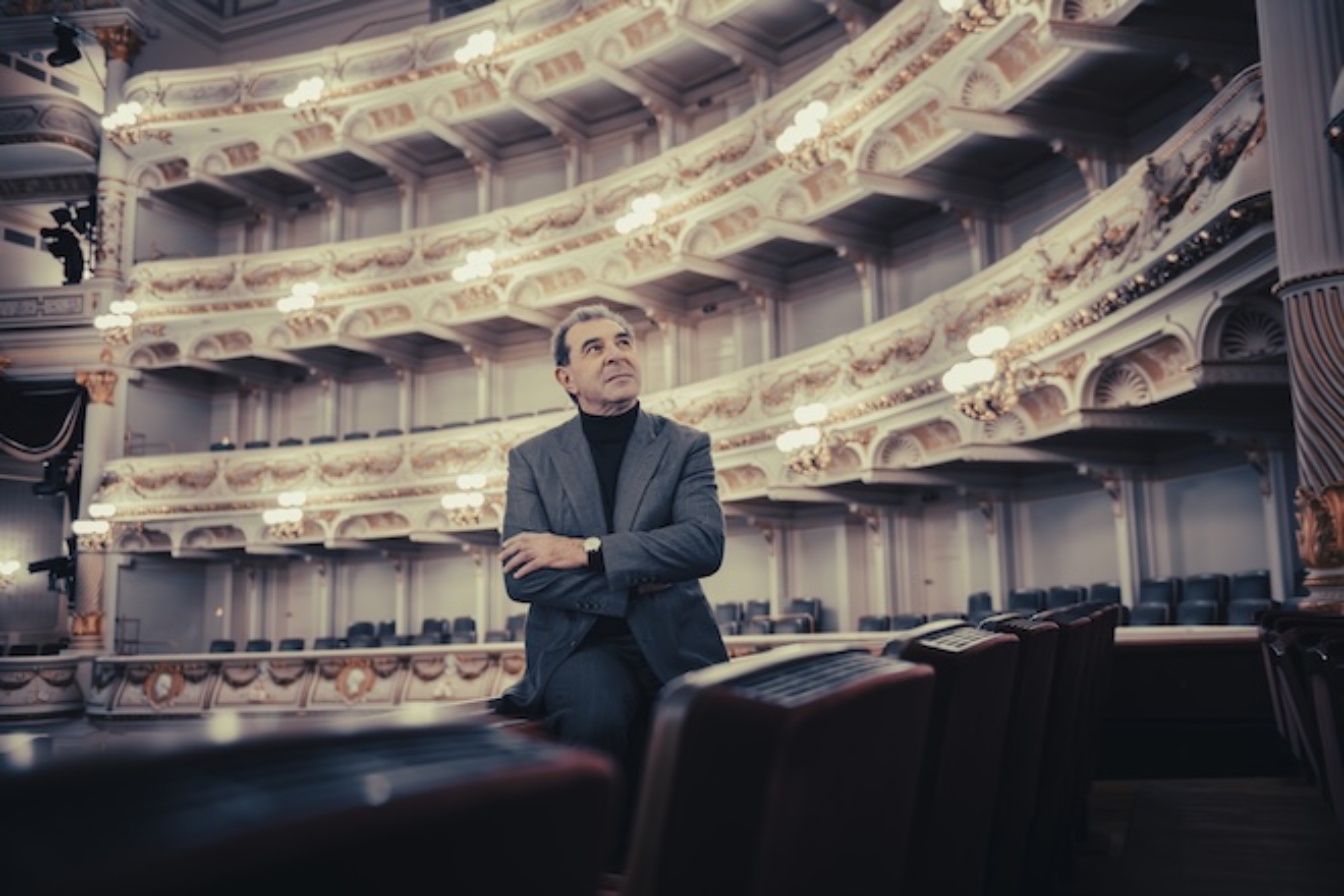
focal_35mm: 32
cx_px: 672
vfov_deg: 41.1
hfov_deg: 58.7
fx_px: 1195
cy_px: 448
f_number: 2.8
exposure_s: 1/60
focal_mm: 32
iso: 1000
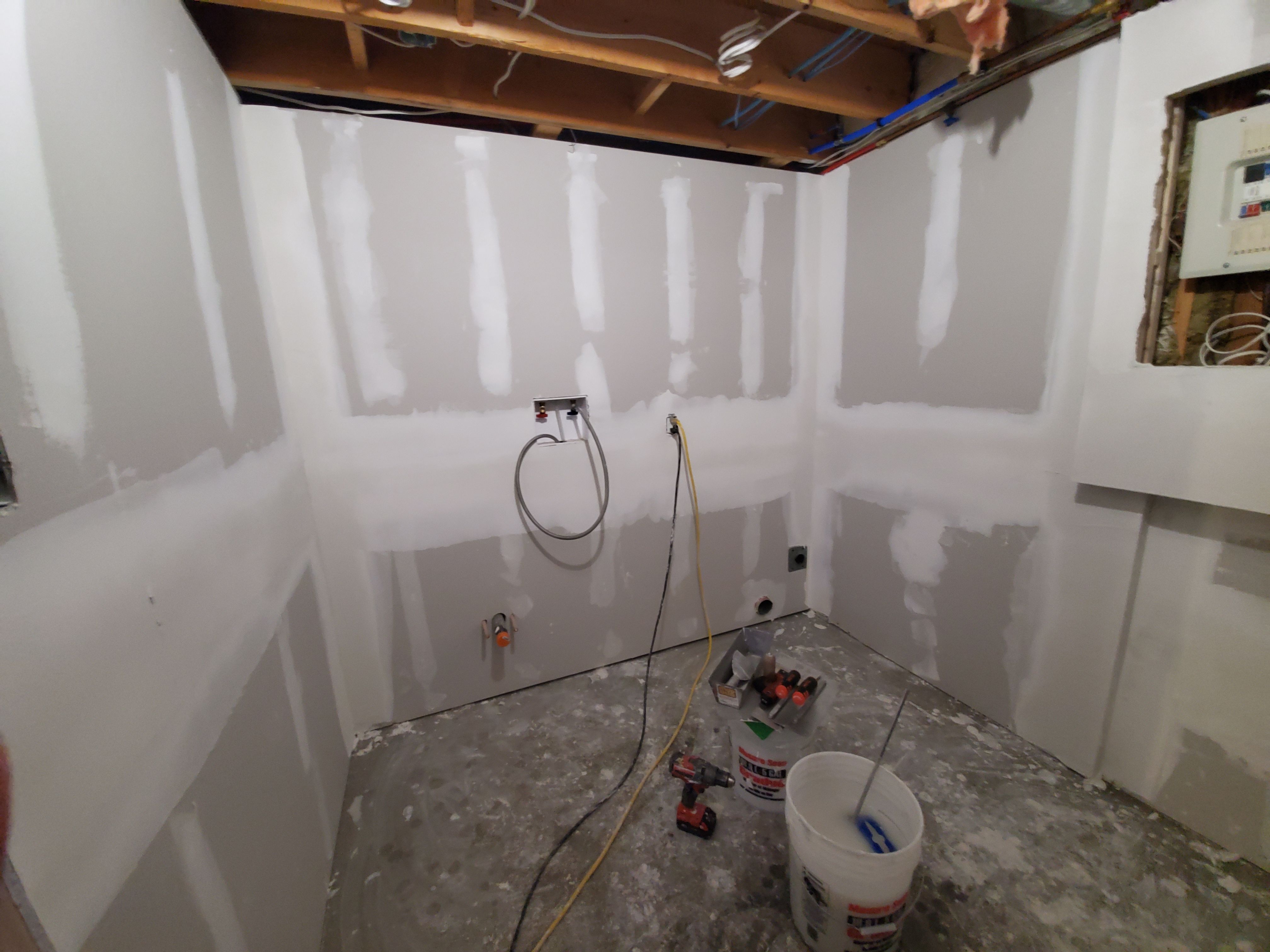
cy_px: 476
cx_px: 635
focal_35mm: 13
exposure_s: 1/17
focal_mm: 1.8
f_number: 2.2
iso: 800
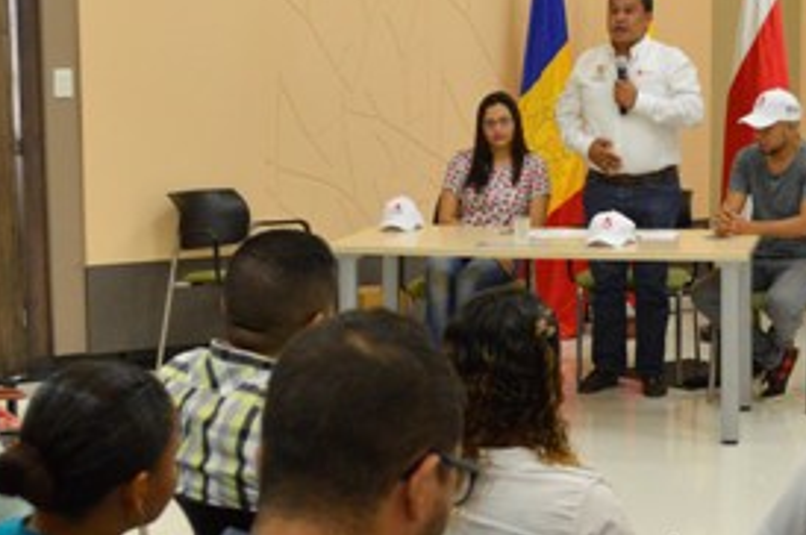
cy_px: 329
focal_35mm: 79
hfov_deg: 25.5
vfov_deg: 17.2
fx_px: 1767
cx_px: 579
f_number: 4
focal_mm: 24
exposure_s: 1/100
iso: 1600
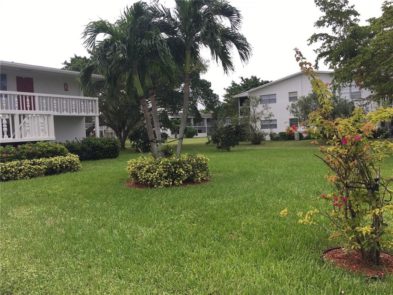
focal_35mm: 29
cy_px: 148
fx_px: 329
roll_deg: +1.7
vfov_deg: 48.2
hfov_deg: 61.7
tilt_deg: -2.9
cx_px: 196
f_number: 2.2
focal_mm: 4.15
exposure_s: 1/343
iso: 25
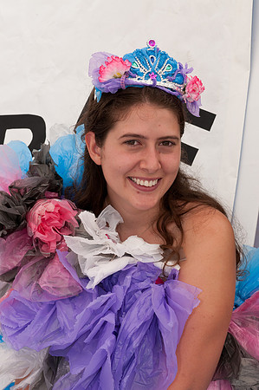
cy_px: 195
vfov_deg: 19.5
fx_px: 1136
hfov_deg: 13.0
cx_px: 130
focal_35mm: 105
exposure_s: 1/320
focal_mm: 70
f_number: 11
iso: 400
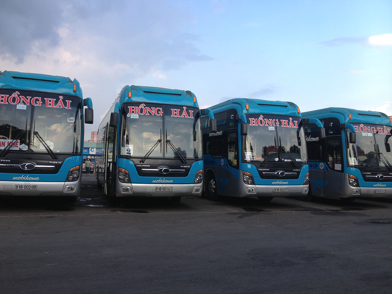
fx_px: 396
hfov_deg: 52.6
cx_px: 196
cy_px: 147
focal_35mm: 35
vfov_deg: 40.7
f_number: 2.4
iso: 50
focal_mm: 4.28
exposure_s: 1/321
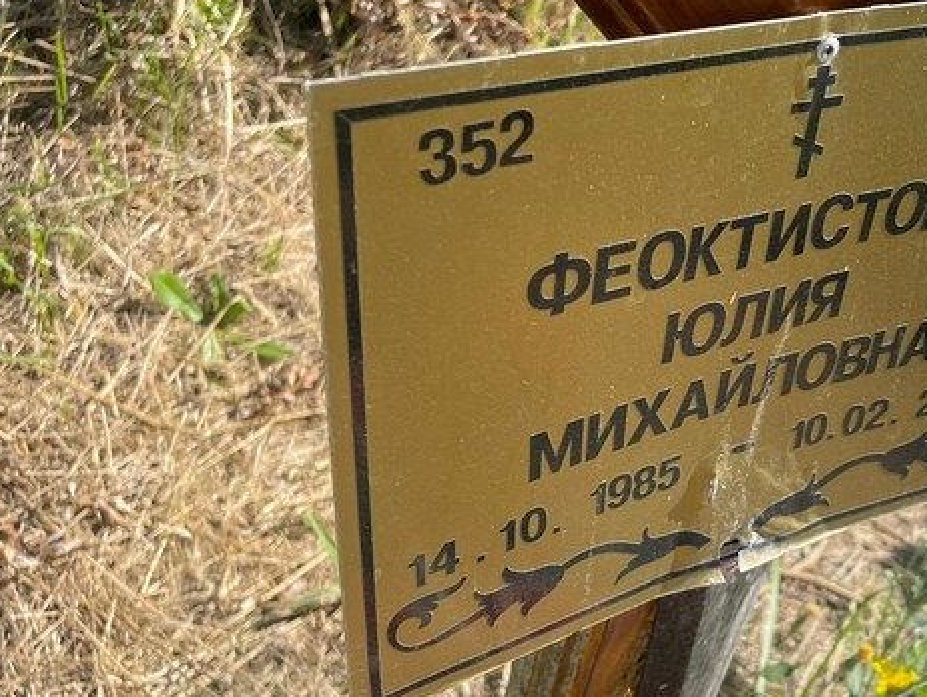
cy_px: 386
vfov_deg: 32.2
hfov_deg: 40.7
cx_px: 712
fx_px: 1206
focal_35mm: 45
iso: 32
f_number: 1.6
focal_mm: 4.2
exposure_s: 1/1416
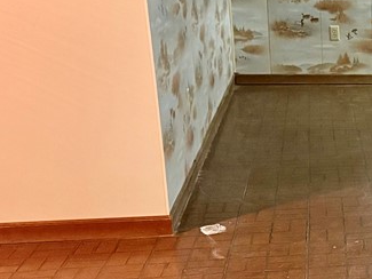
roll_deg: -2.0
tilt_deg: -16.9
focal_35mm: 82
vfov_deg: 17.9
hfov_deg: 20.6
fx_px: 882
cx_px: 548
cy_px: 196
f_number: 1.6
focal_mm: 5.96
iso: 800
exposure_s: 1/30
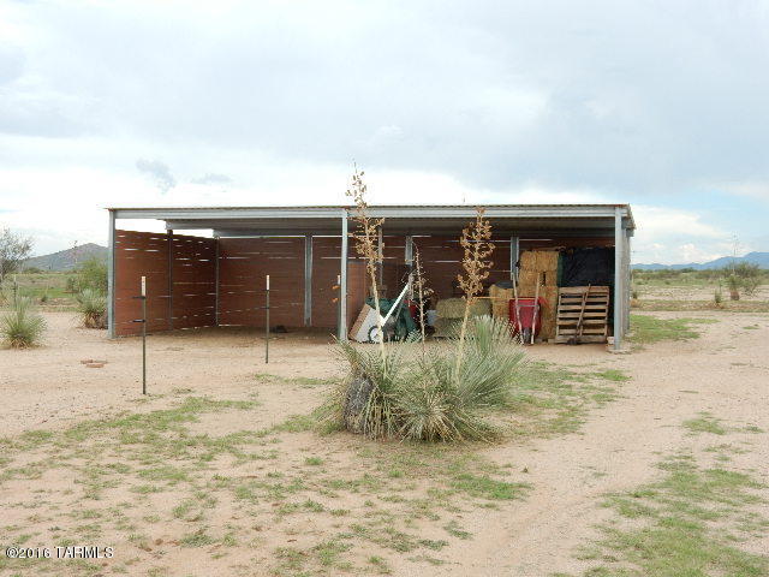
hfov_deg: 43.9
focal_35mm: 43
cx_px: 384
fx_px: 955
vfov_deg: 33.6
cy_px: 288
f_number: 4.2
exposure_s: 1/400
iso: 125
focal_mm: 7.6
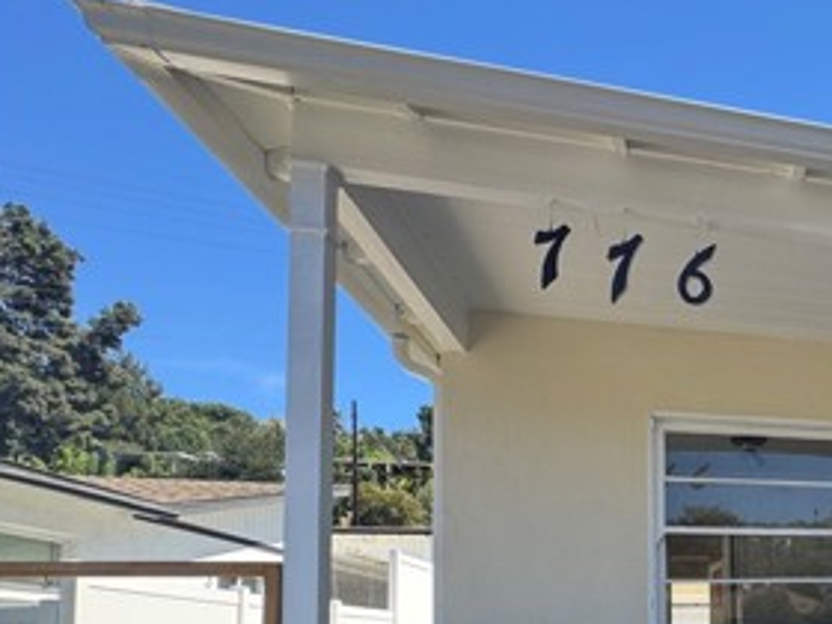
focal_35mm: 32
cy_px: 609
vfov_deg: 39.5
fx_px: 769
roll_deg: +1.1
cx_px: 933
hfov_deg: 43.0
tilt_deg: +3.3
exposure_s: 1/435
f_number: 2.2
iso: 40
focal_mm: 2.22
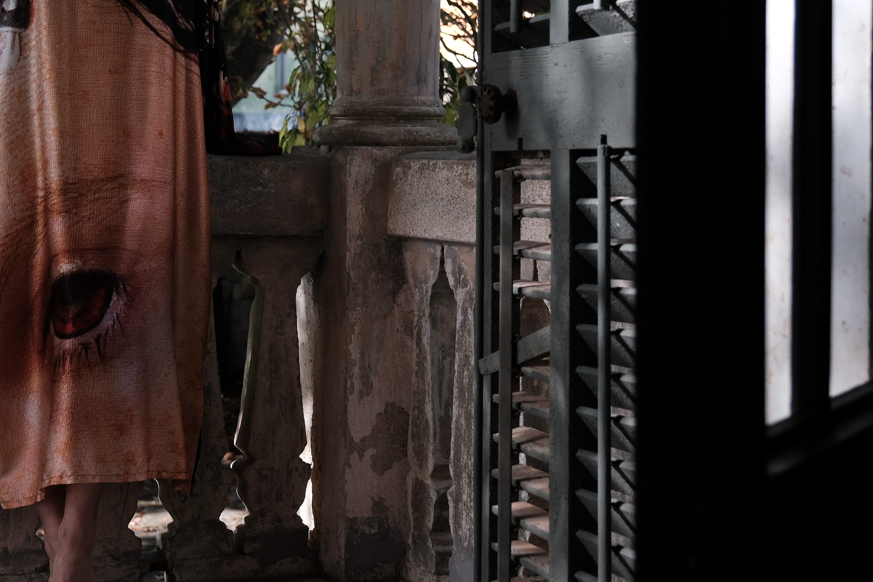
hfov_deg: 27.3
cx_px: 354
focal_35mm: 74
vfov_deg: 18.3
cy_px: 167
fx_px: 1794
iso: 640
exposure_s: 1/400
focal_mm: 26.6
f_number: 2.8
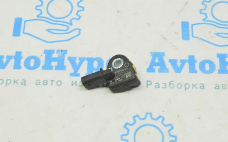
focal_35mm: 85
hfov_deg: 24.5
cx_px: 114
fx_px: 525
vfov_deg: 15.4
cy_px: 74
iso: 6400
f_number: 20
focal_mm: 55
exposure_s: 1/20
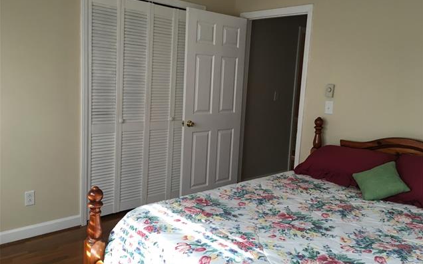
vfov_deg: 40.6
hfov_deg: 61.2
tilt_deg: -6.7
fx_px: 357
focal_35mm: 31
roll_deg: -1.7
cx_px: 212
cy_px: 126
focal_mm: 4.15
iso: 50
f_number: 2.2
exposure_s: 1/30
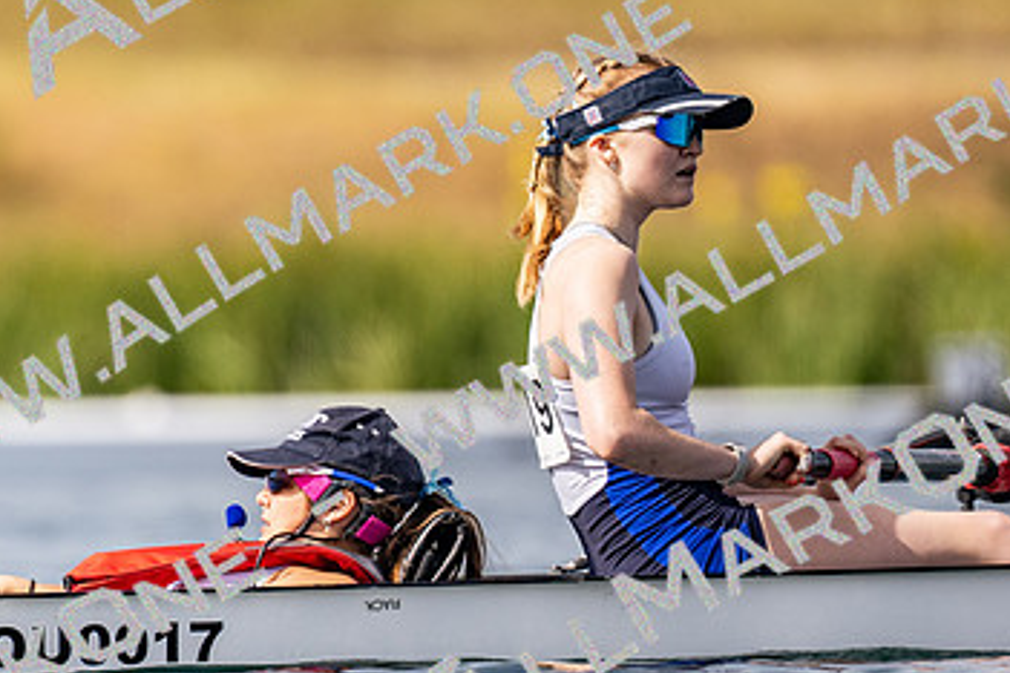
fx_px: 41771
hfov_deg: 1.4
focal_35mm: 1489
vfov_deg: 0.9
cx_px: 181
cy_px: 519
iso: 160
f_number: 4
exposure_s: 1/2500
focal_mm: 600
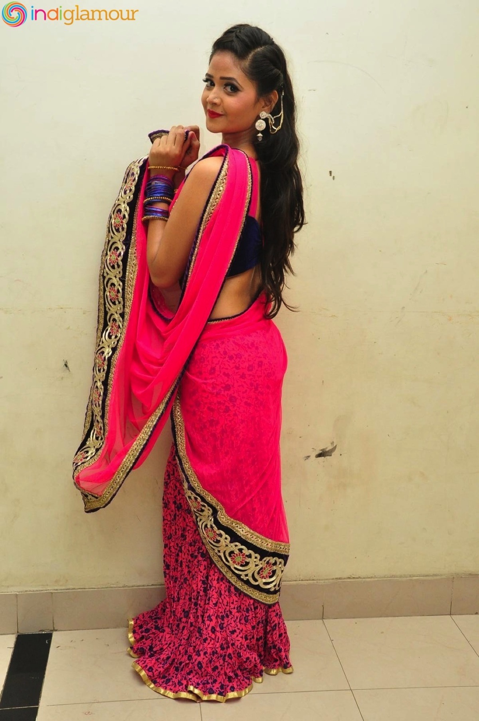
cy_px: 360
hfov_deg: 31.8
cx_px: 240
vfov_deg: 46.4
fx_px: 840
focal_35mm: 42
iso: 1600
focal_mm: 28
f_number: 7.1
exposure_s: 1/125
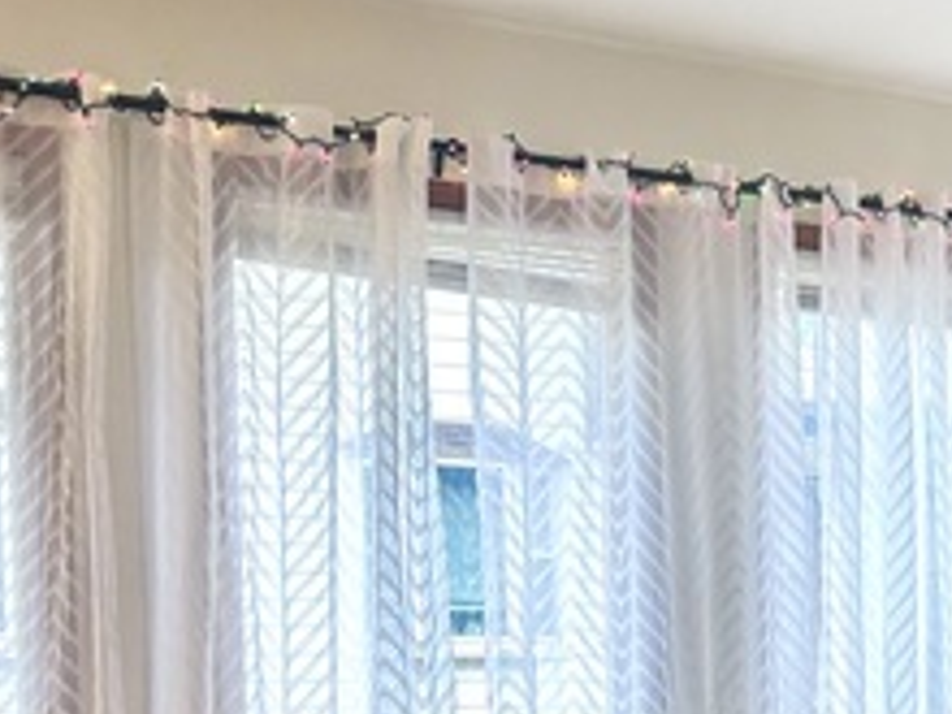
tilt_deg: -2.2
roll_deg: +0.3
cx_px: 1218
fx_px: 2173
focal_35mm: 79
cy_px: 779
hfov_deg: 22.3
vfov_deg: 18.0
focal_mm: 5.96
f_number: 1.6
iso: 80
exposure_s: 1/60
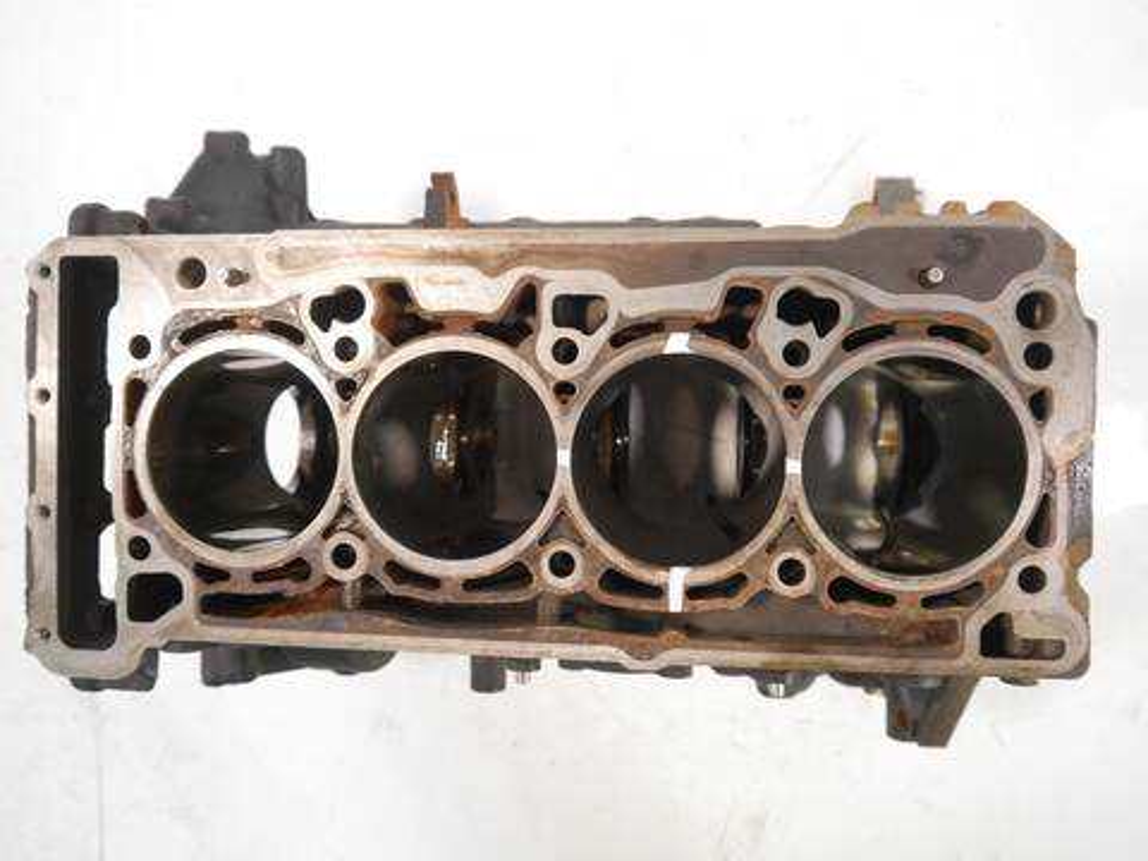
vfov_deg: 49.7
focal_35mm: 28
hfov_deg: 63.4
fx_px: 929
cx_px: 574
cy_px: 430
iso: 1000
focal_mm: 14
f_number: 3.5
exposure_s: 1/60
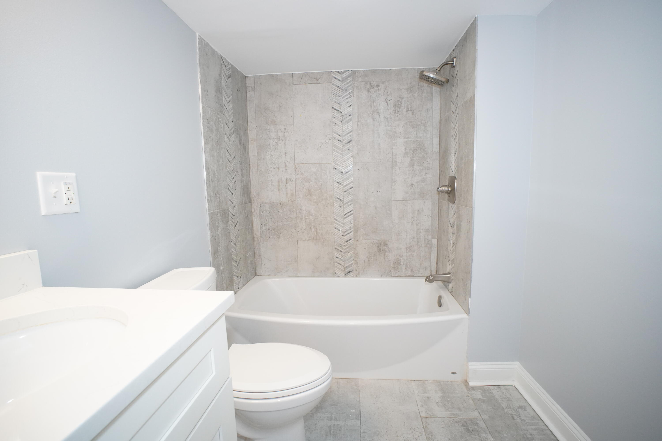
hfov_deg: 95.0
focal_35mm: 16
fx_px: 303
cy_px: 220
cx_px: 331
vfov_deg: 72.1
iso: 1600
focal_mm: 11
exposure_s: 1/160
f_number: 3.5
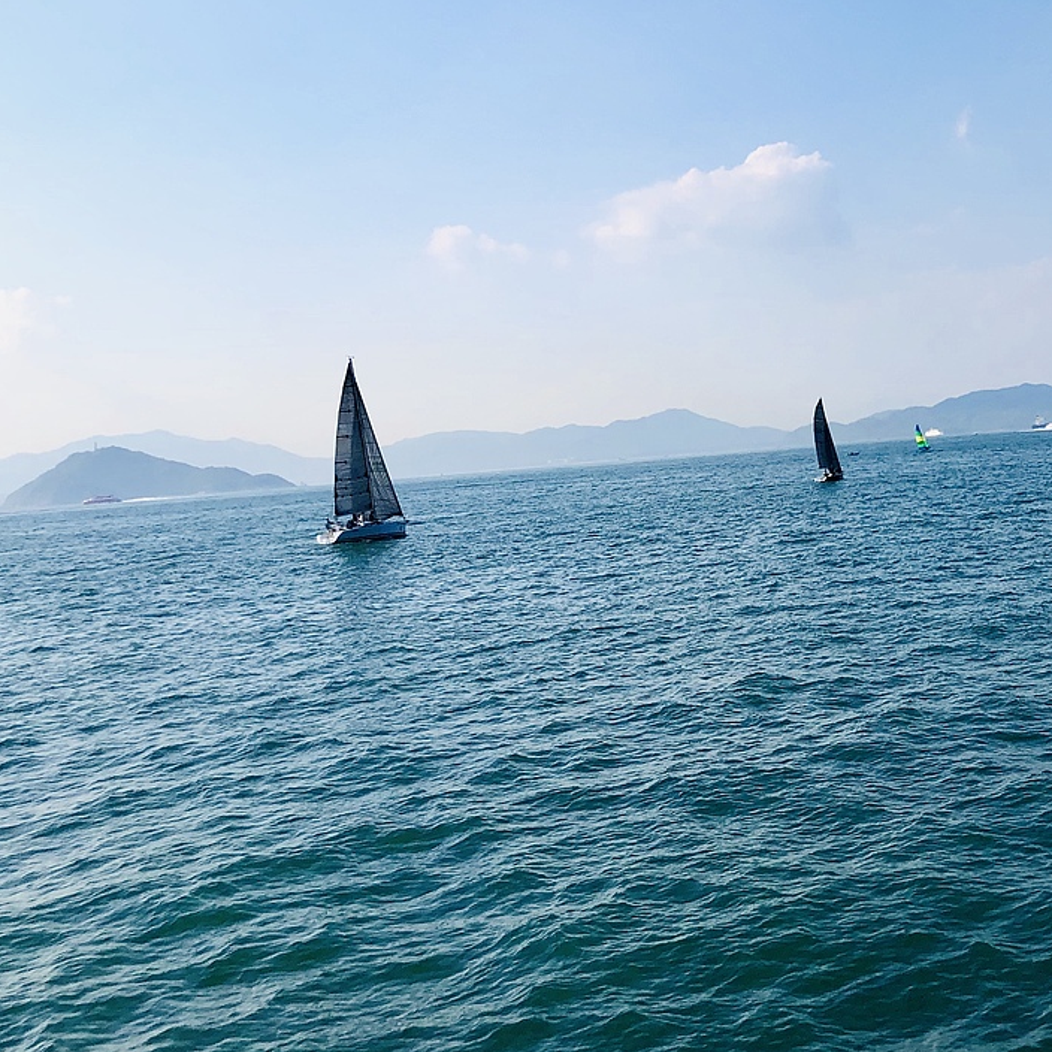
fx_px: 1547
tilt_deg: +3.0
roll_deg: +4.4
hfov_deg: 36.0
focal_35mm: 45
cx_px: 882
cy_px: 357
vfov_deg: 37.2
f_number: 1.8
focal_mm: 3.99
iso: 25
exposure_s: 1/4000
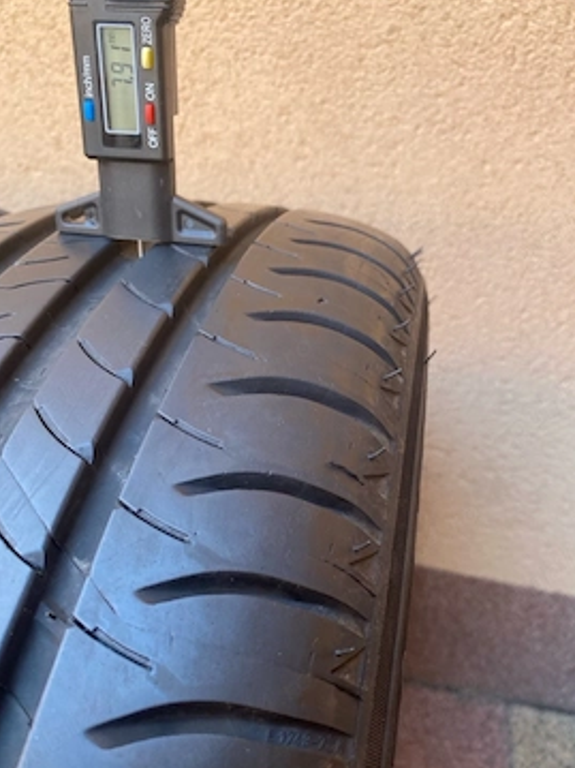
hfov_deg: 48.2
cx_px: 286
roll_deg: -2.5
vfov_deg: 61.6
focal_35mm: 29
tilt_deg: -33.8
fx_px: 643
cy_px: 415
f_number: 1.8
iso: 125
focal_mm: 4.25
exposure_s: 1/121
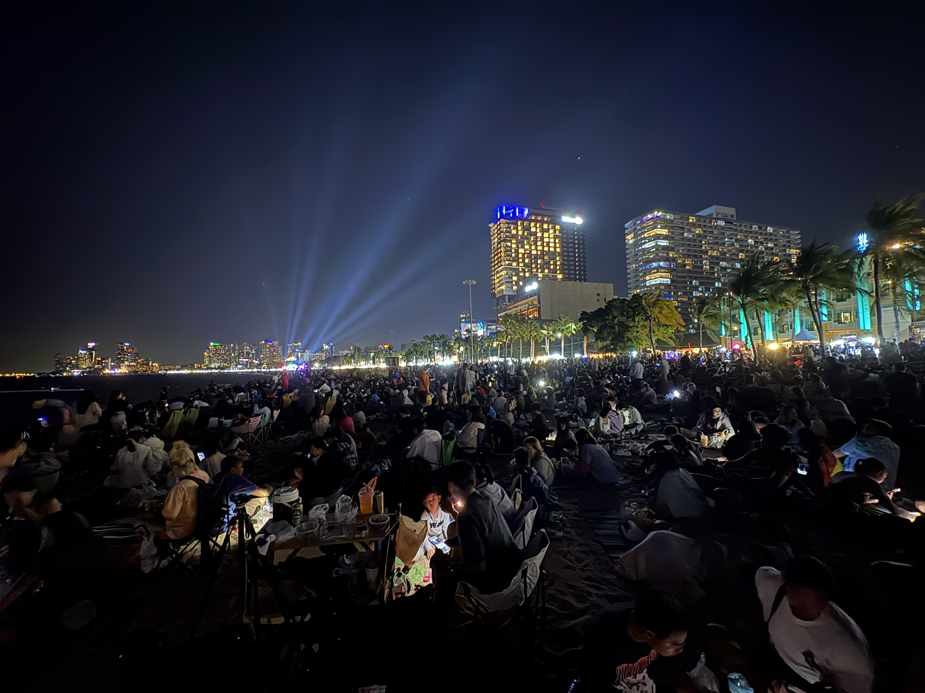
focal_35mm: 14
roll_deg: +1.1
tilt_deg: +3.5
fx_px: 374
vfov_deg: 85.7
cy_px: 346
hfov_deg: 102.1
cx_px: 462
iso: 1250
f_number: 2.2
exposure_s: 1/8
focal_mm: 2.22
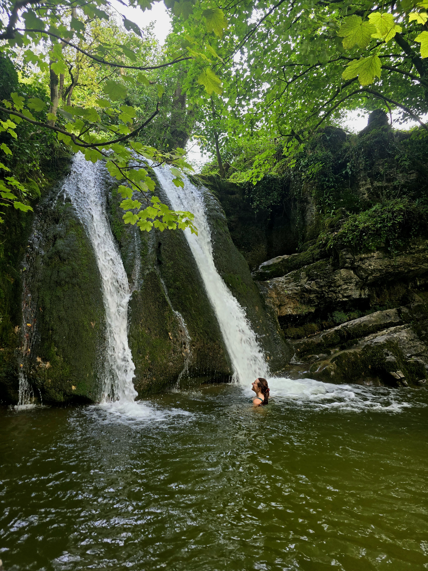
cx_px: 214
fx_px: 379
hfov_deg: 58.9
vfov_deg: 73.9
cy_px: 286
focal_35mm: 23
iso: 80
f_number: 1.7
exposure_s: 1/182
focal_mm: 6.3
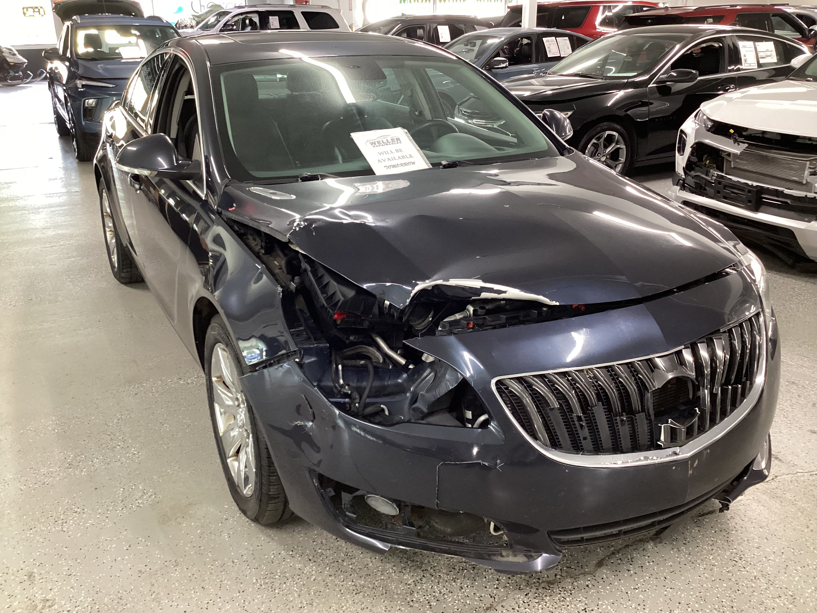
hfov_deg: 58.4
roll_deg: +0.4
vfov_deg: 45.4
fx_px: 732
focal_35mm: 31
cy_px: 306
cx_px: 408
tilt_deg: -22.9
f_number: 2.4
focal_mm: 3.3
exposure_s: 1/40
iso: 320
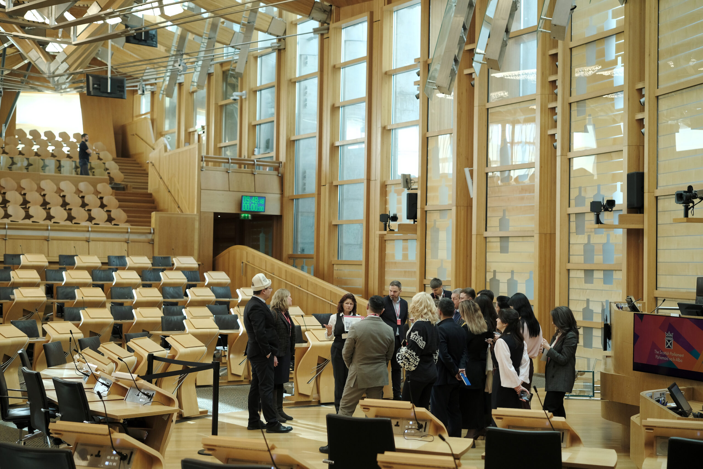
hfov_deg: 39.6
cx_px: 352
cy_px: 234
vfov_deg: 27.0
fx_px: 976
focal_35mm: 50
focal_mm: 33
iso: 800
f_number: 2
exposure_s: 1/200
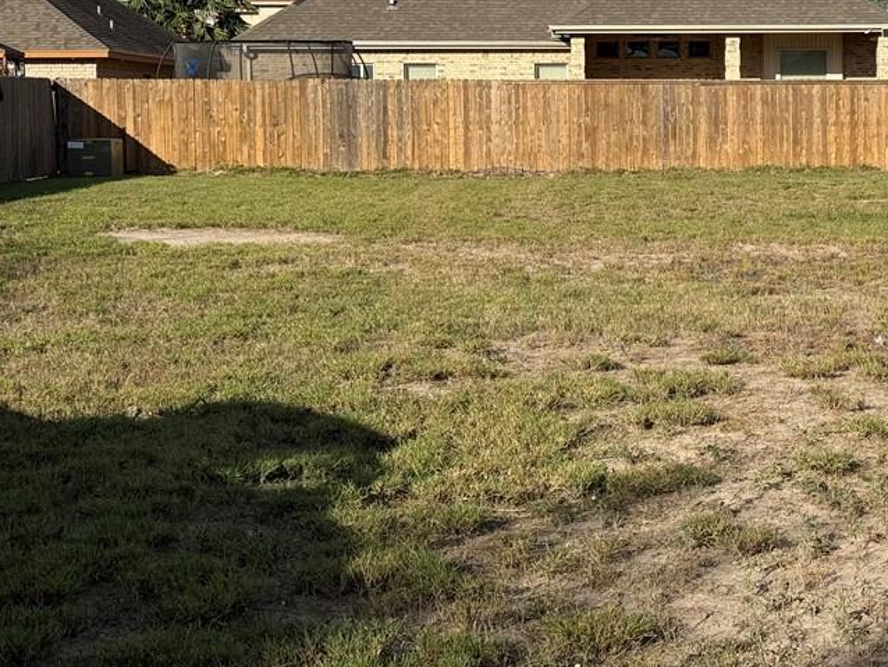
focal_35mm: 77
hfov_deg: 24.9
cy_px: 214
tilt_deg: -3.5
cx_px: 697
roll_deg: +0.6
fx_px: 1976
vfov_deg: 19.1
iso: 64
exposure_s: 1/6536
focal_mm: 6.76
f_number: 1.78
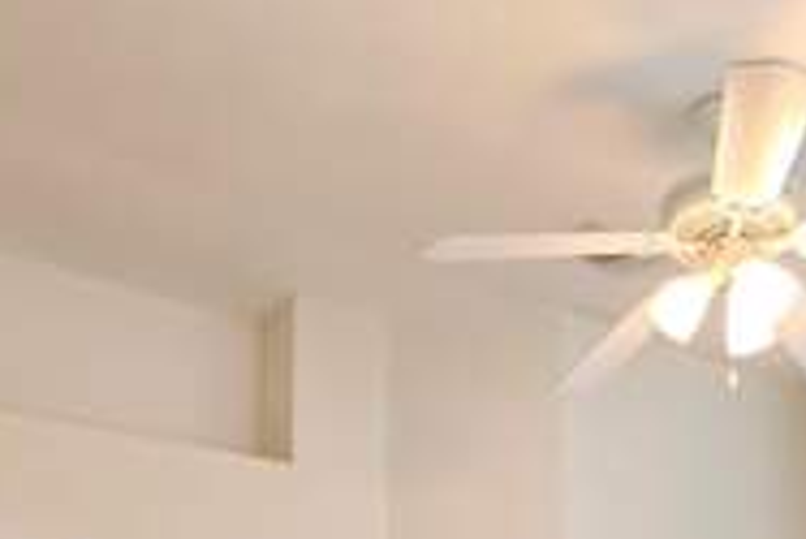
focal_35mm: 40
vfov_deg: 27.9
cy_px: 694
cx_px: 573
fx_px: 896
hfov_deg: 47.2
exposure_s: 1/120
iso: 640
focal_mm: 2.3
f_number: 2
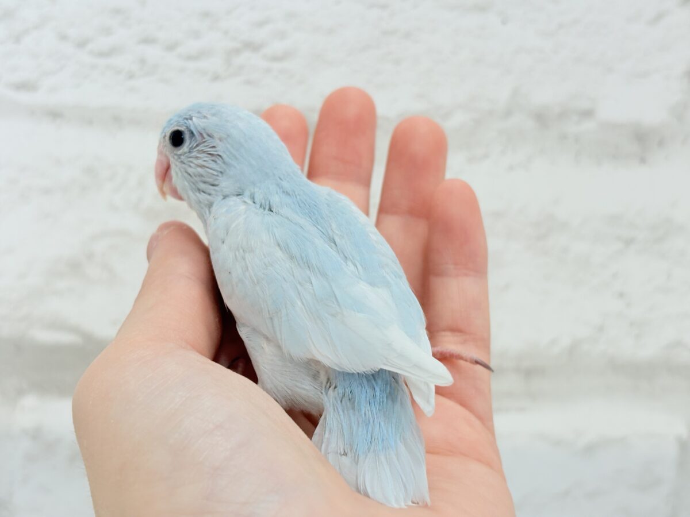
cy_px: 258
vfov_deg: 28.0
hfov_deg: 36.8
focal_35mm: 52
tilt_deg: -8.7
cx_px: 345
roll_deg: -1.5
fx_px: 1037
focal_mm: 5.96
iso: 64
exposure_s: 1/100
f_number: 1.6
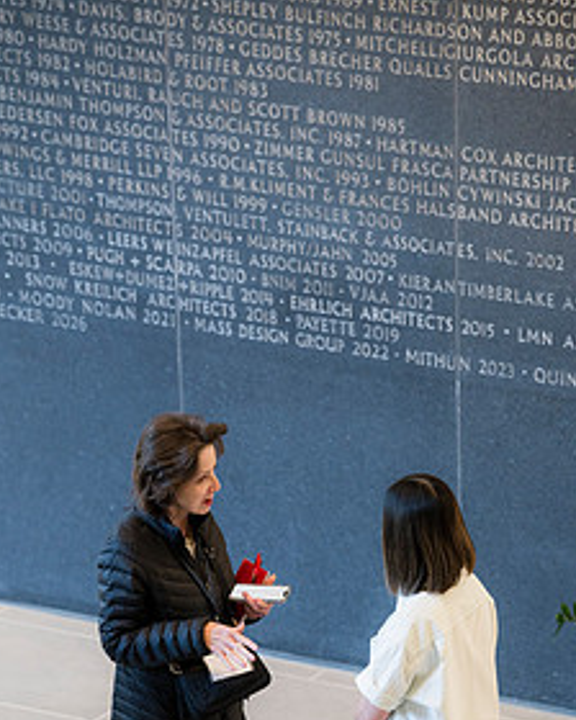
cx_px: 221
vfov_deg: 8.5
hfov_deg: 6.8
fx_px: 4816
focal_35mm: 226
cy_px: 550
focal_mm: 150
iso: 1250
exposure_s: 1/125
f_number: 4
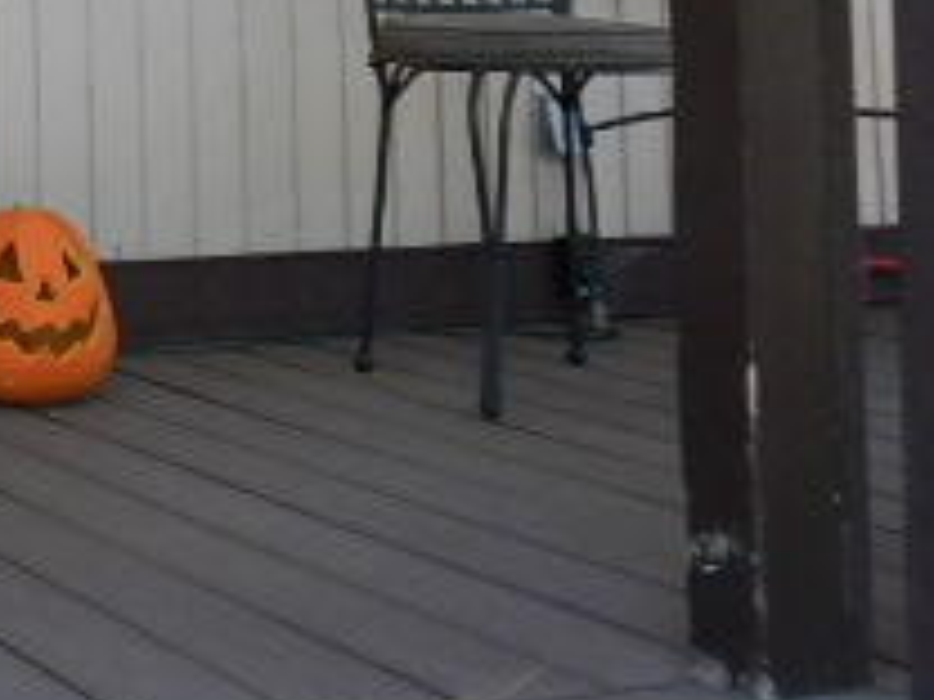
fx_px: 2078
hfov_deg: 22.2
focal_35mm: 77
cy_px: -130
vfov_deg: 18.2
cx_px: -346
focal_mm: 4.5
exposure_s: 1/50
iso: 125
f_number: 3.2
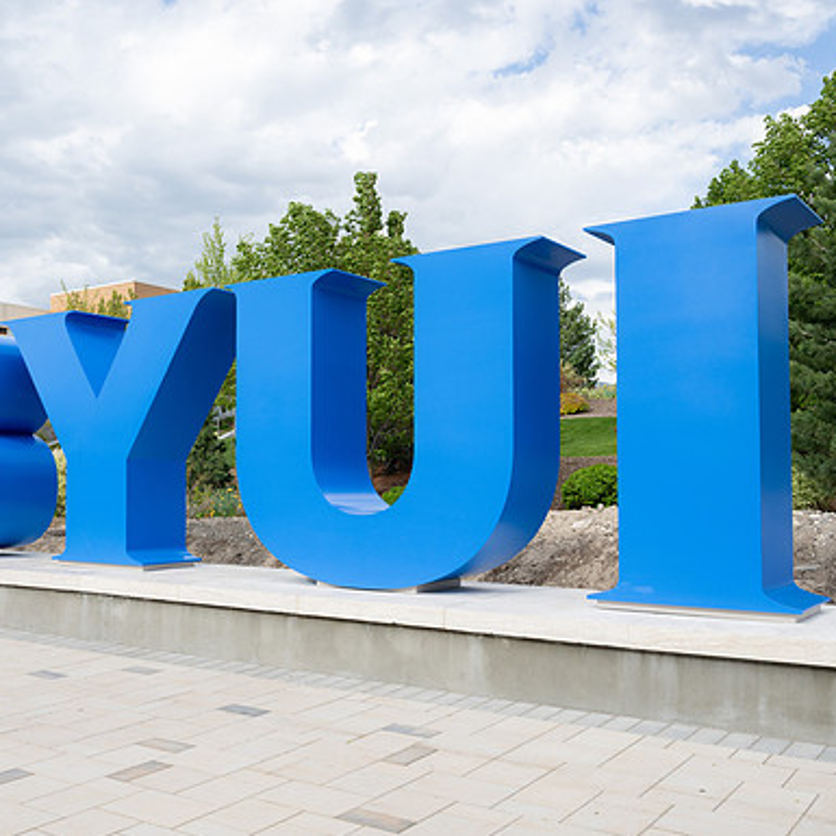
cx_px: 340
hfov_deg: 43.7
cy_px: 440
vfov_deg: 43.8
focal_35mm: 38
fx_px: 1038
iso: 160
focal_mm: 27.5
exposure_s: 1/160
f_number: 9
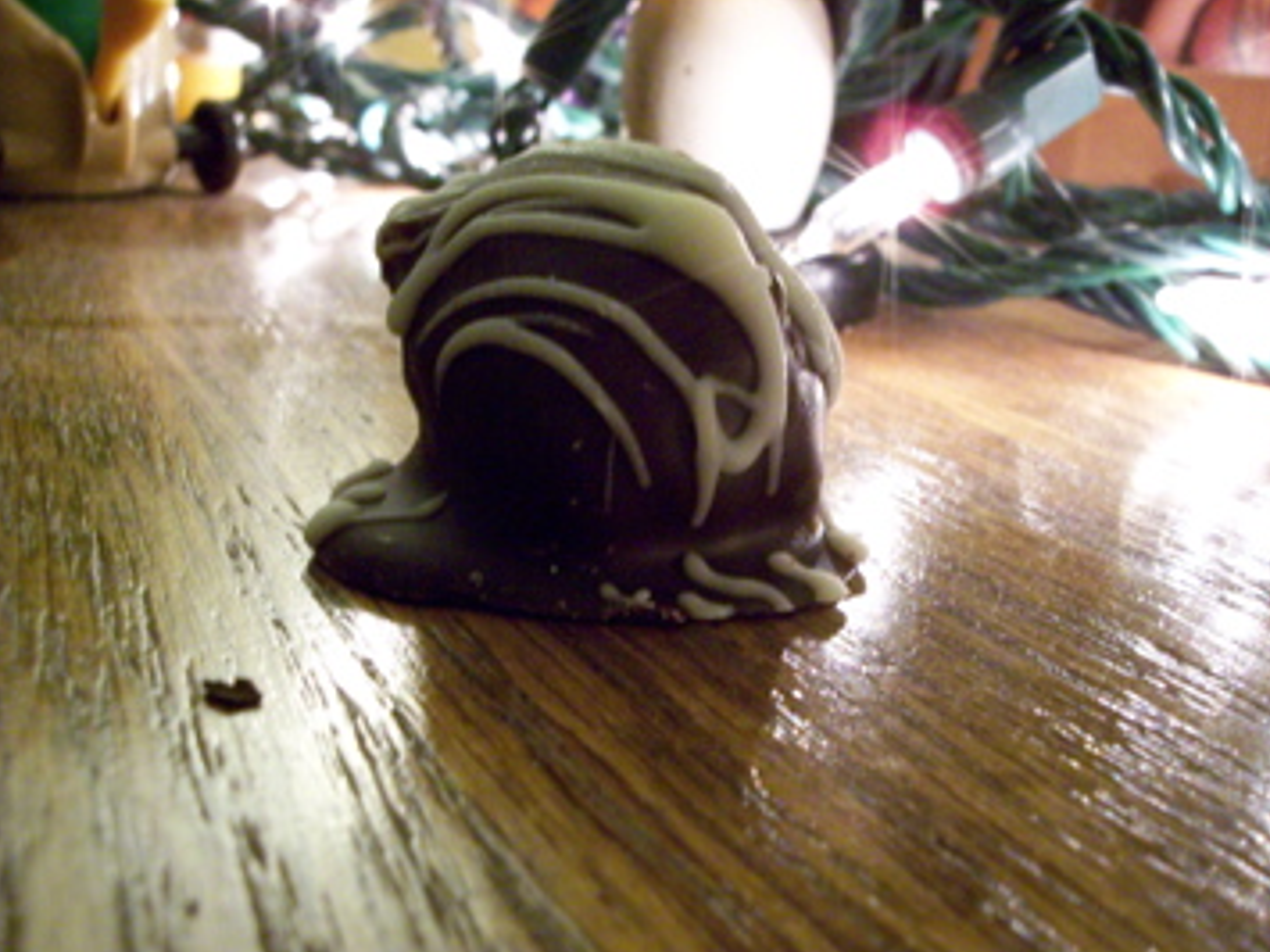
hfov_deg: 42.9
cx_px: 705
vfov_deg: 32.9
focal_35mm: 44
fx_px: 1614
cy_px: 469
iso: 400
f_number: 6.7
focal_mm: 8
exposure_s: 1/4
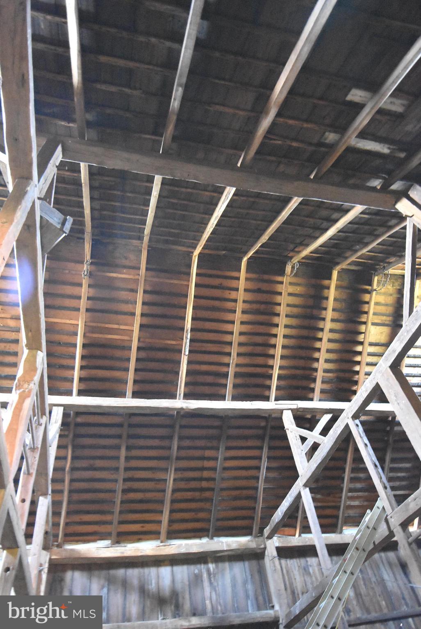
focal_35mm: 22
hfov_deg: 56.2
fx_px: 394
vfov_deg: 77.3
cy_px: 314
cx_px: 210
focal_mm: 15
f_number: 4
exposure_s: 1/8
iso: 12800
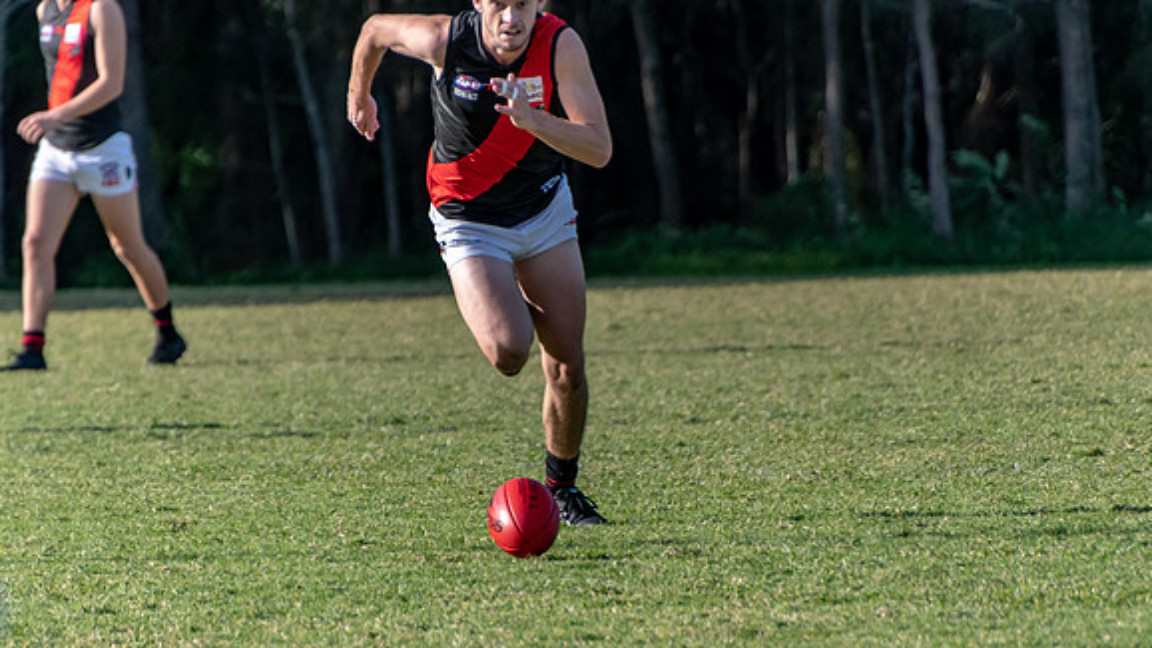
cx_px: 596
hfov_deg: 3.3
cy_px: 339
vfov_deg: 1.9
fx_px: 19976
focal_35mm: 654
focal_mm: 350
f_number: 6.3
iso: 800
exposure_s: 1/2500
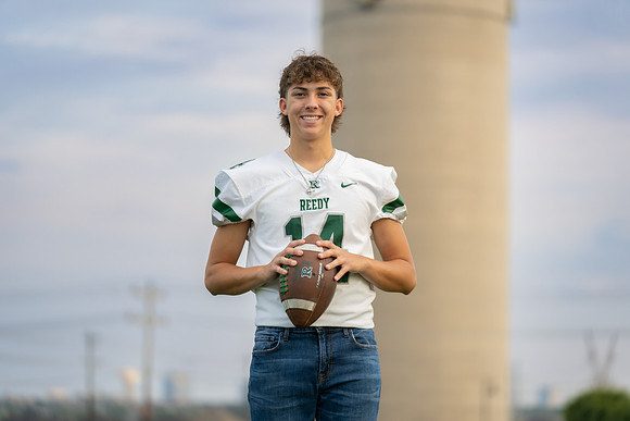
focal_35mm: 137
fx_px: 2398
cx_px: 315
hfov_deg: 15.0
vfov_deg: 10.0
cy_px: 210
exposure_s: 1/320
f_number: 2.8
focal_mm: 137
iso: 100
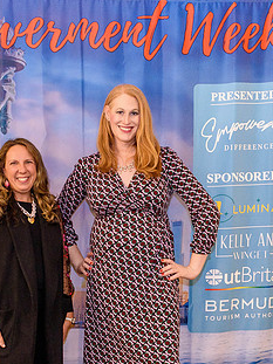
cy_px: 223
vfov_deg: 31.1
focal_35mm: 62
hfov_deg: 23.5
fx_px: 652
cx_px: 89
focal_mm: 18
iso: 800
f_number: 3.5
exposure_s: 1/60
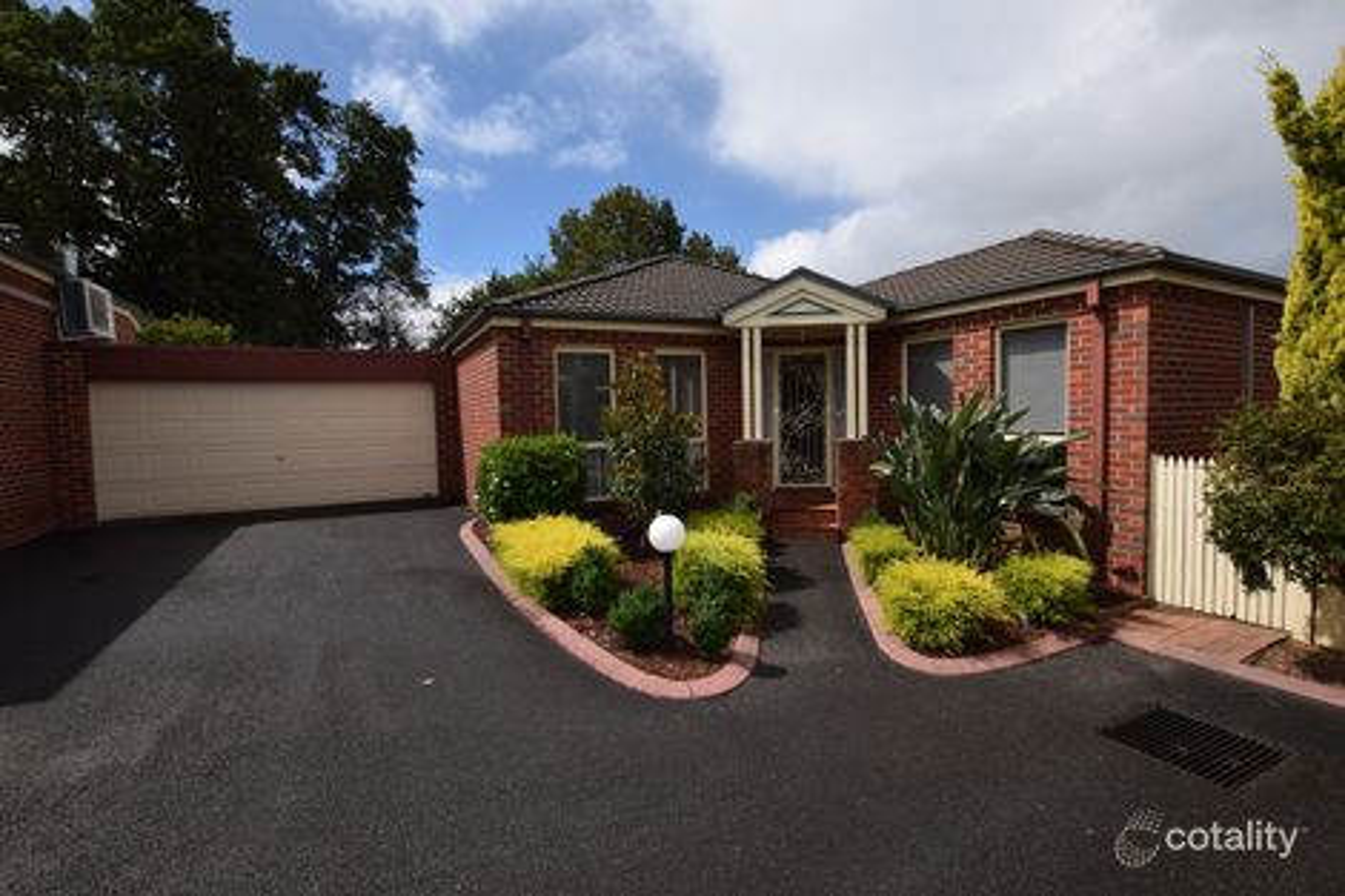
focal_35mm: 15
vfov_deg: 77.3
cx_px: 672
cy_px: 448
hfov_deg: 100.4
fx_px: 560
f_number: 10
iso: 100
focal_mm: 10
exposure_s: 1/200
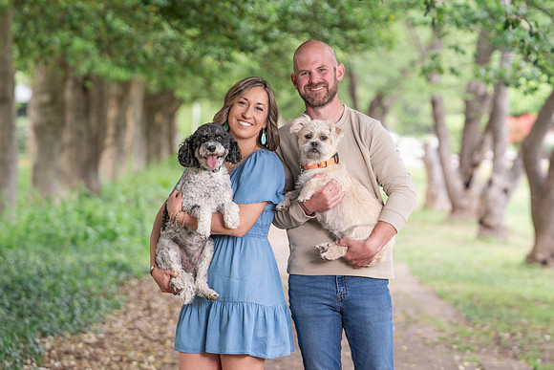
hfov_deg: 10.3
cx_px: 277
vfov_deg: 6.9
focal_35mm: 200
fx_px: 3078
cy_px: 185
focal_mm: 200
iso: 800
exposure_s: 1/125
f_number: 5.6
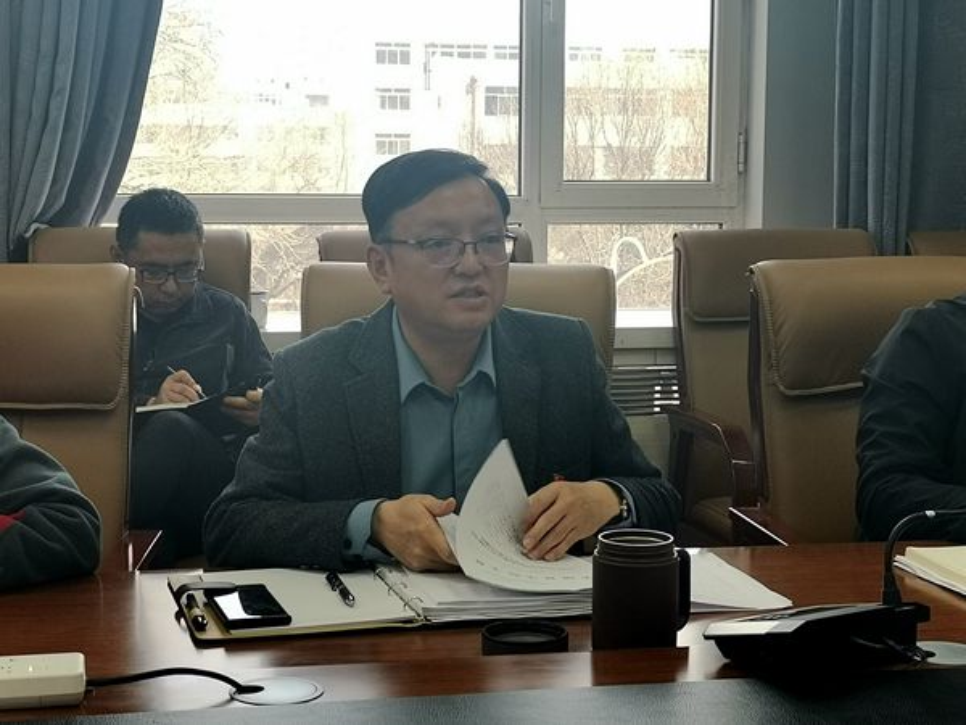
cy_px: 362
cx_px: 483
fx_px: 1786
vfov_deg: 22.9
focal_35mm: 64
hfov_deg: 30.3
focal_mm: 4.75
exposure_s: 1/100
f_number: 1.8
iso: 64
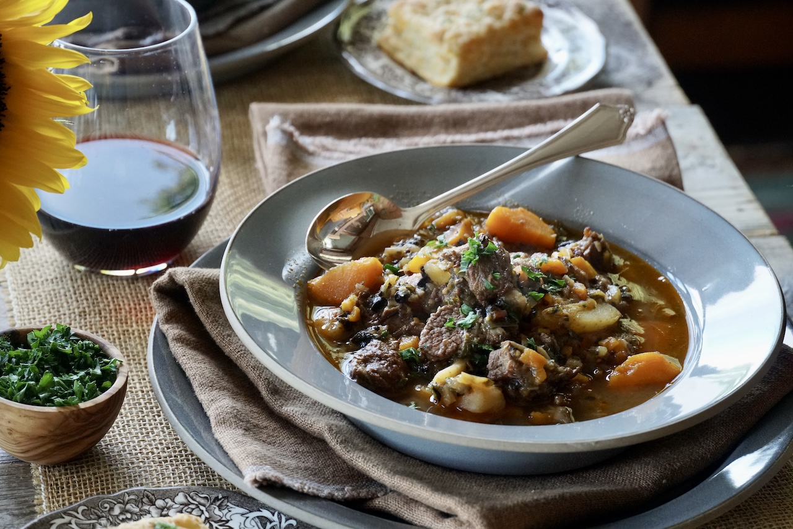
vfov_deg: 13.2
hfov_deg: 19.7
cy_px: 264
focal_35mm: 104
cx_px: 396
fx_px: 2279
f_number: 5.6
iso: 2500
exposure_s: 1/160
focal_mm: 69
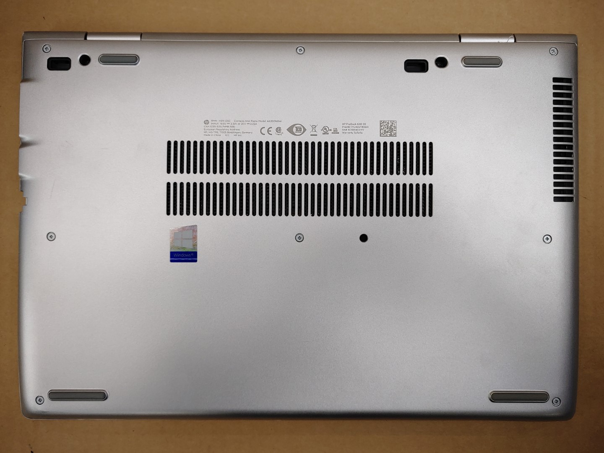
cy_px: 226
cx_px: 302
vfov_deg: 53.1
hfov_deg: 67.3
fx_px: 454
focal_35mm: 26
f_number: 1.8
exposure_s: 1/312
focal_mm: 4.36
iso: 50
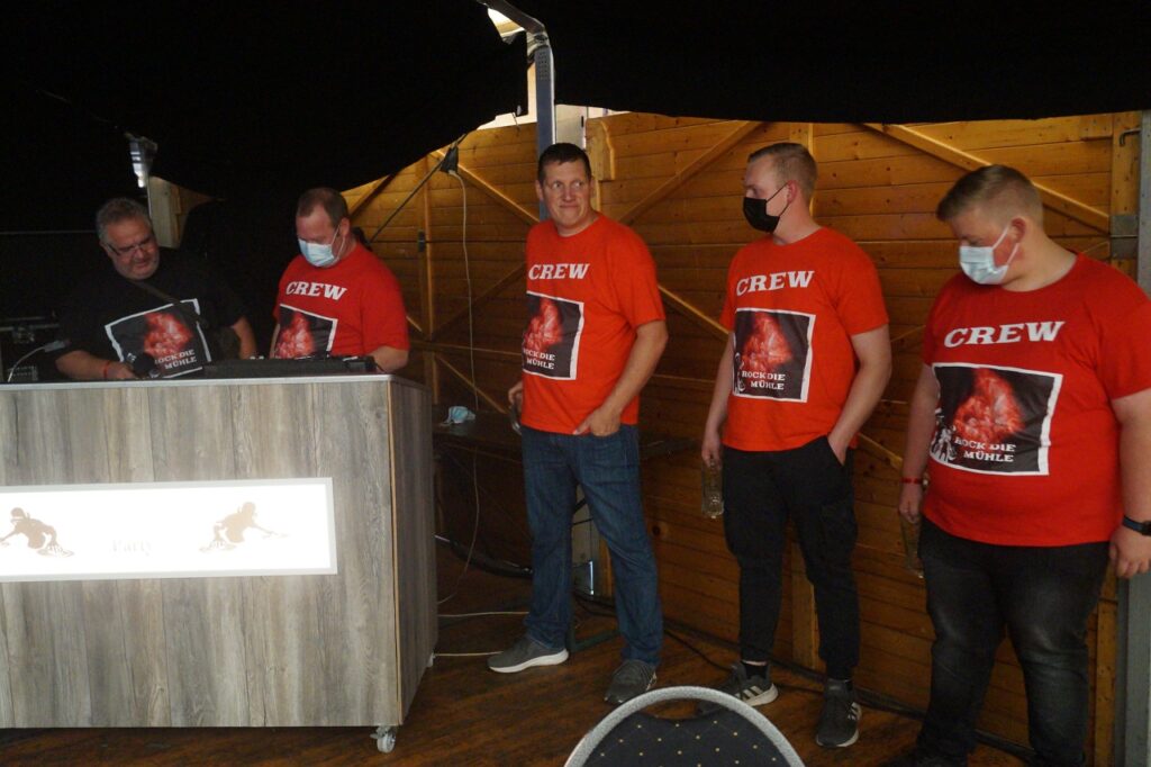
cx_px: 576
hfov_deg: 53.1
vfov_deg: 36.8
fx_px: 1151
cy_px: 384
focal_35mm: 36
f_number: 4
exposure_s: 1/50
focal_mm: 24
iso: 3200
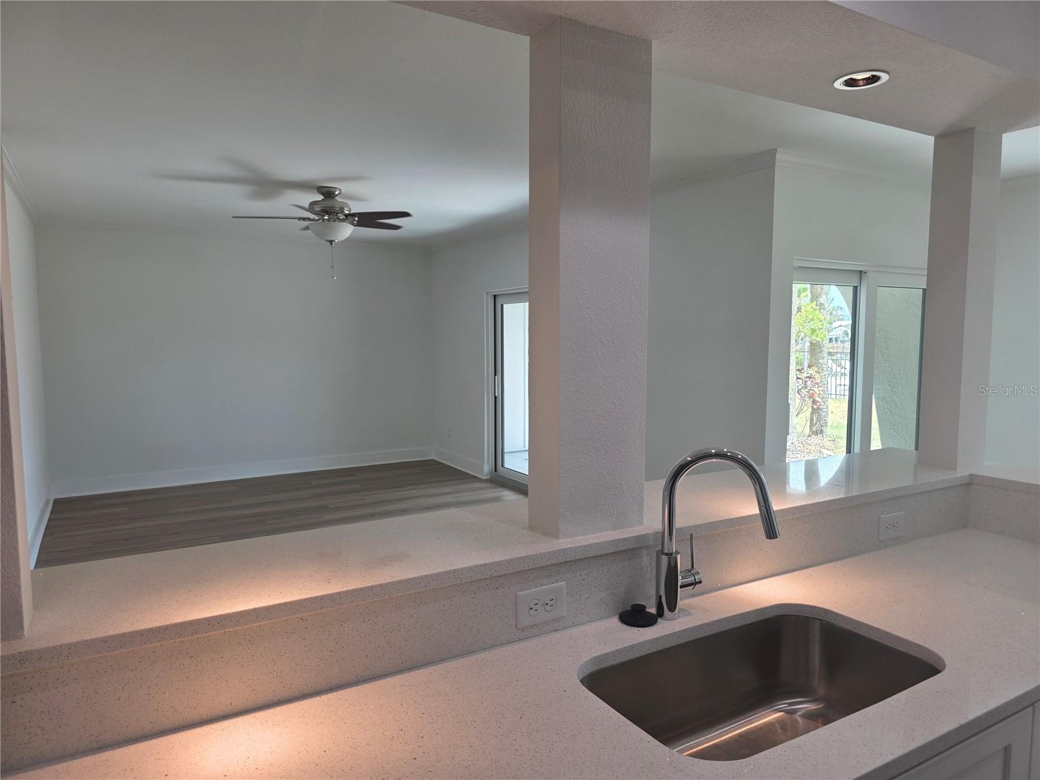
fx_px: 691
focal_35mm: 23
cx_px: 520
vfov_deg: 58.9
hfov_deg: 73.9
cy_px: 390
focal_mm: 6.3
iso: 32
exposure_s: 1/120
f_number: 1.7
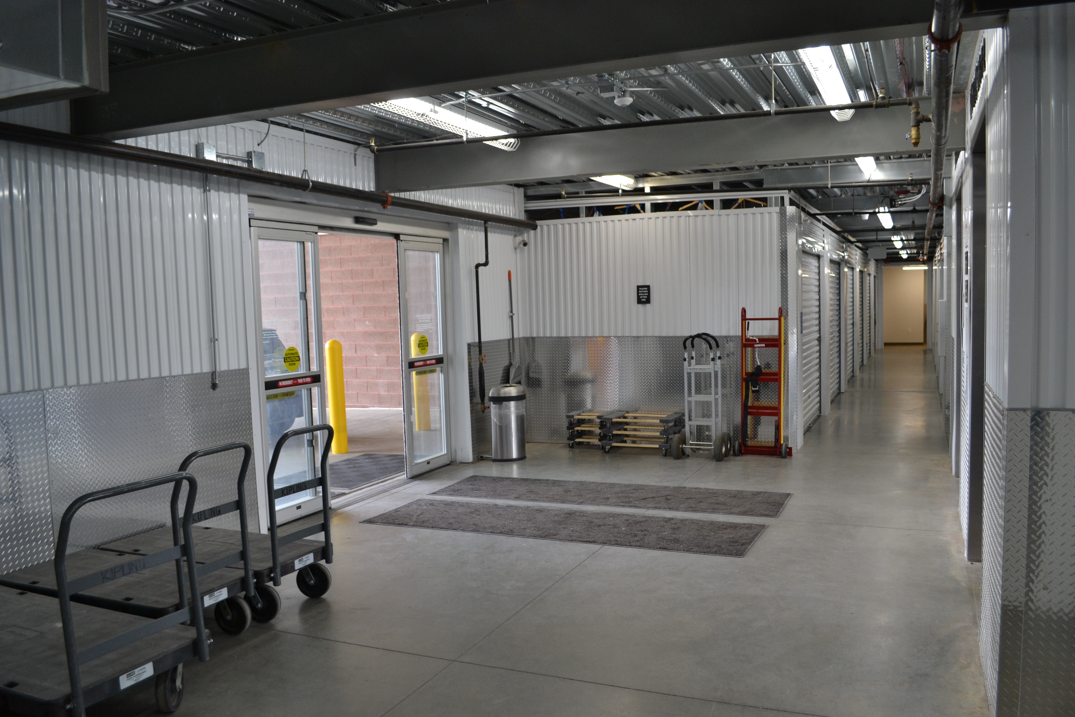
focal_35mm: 28
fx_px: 836
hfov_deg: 65.5
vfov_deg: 46.4
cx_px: 543
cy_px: 361
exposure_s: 1/100
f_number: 5
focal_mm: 18
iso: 400
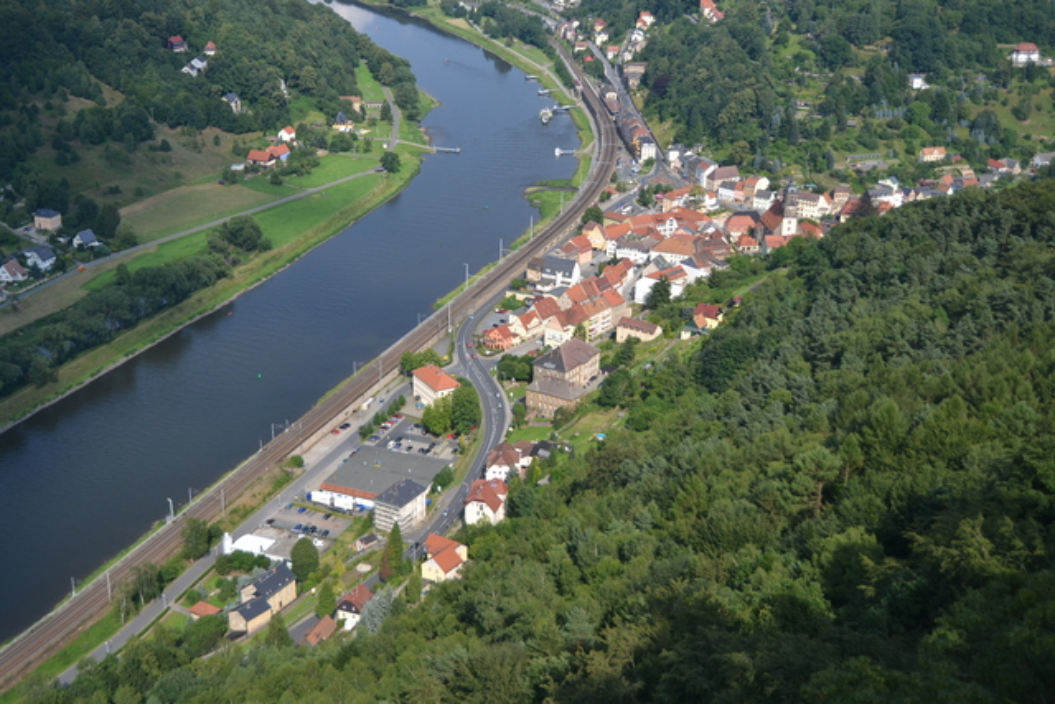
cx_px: 528
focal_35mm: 44
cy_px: 352
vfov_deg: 30.9
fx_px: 1275
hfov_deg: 45.0
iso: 200
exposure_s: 1/1250
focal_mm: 29
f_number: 4
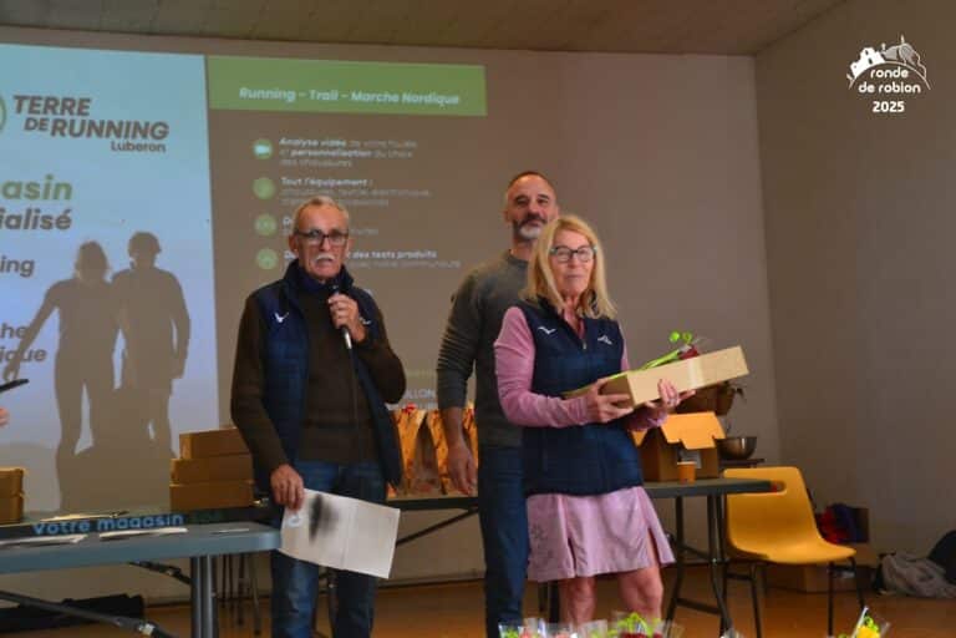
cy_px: 319
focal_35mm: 57
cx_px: 478
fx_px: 1514
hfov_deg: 35.1
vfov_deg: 23.8
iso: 800
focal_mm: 38
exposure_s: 1/60
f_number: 4.5
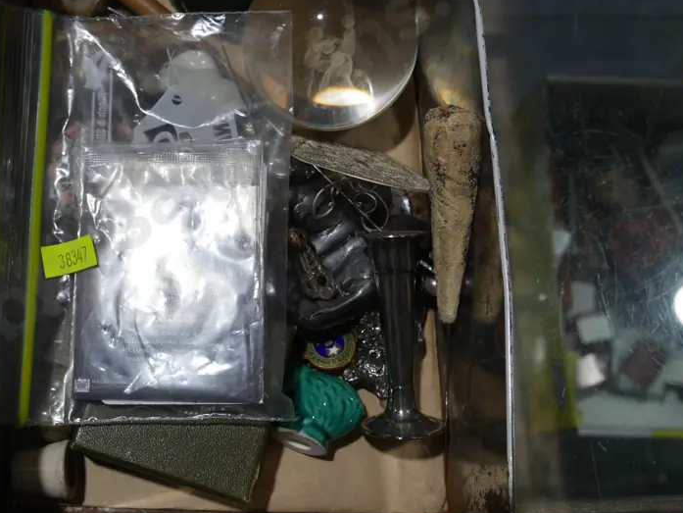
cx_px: 211
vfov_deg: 30.6
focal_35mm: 47
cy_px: 163
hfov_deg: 39.8
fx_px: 928
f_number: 4.5
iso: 200
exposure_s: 1/125
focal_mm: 16
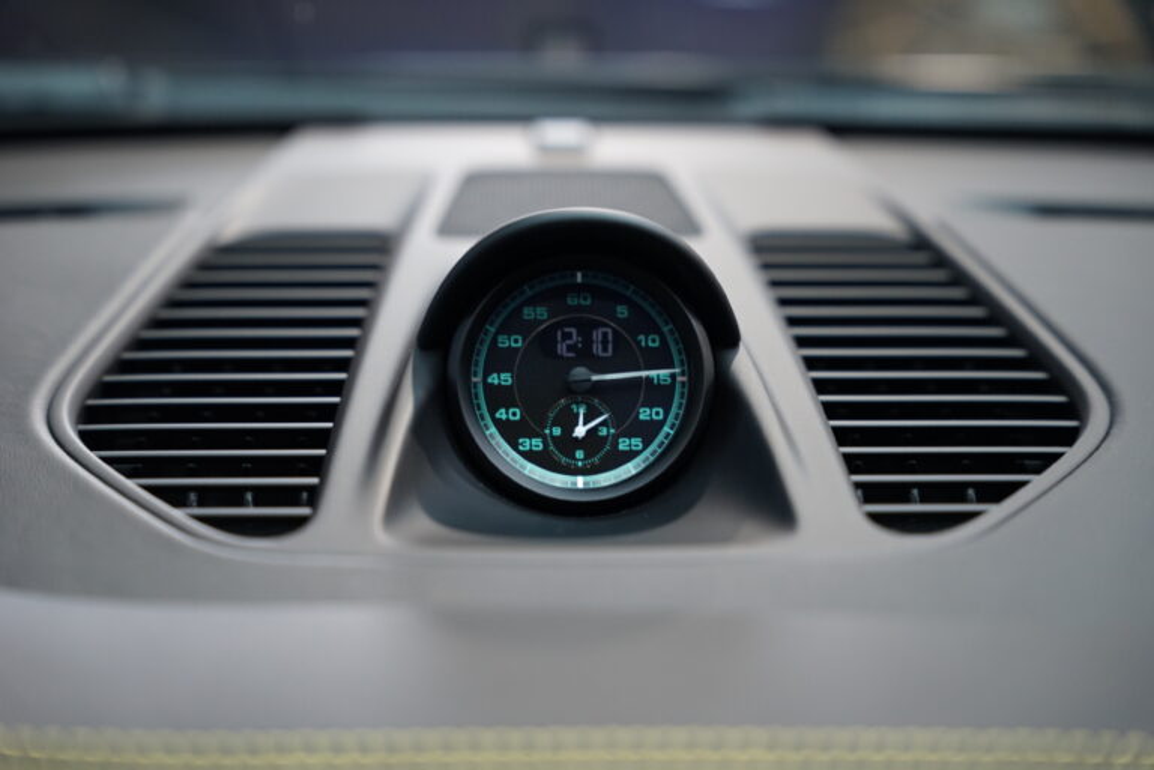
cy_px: 385
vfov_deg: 19.5
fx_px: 2244
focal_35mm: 70
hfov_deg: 28.8
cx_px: 577
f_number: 2.8
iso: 1600
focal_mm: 70
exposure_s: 1/80
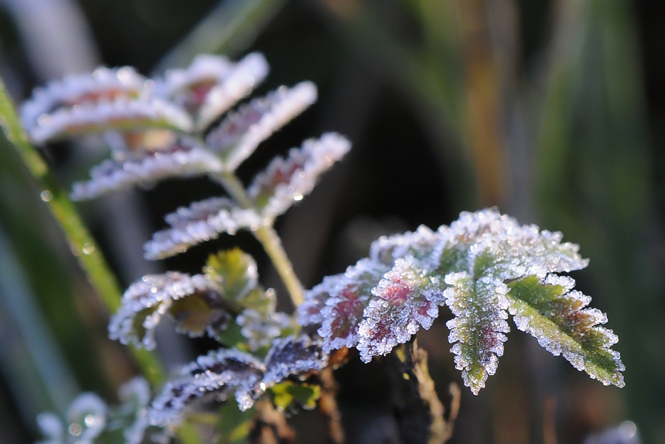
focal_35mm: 128
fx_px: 2356
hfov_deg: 16.1
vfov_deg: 10.8
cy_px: 222
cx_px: 332
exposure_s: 1/125
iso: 400
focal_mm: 85
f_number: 5.6
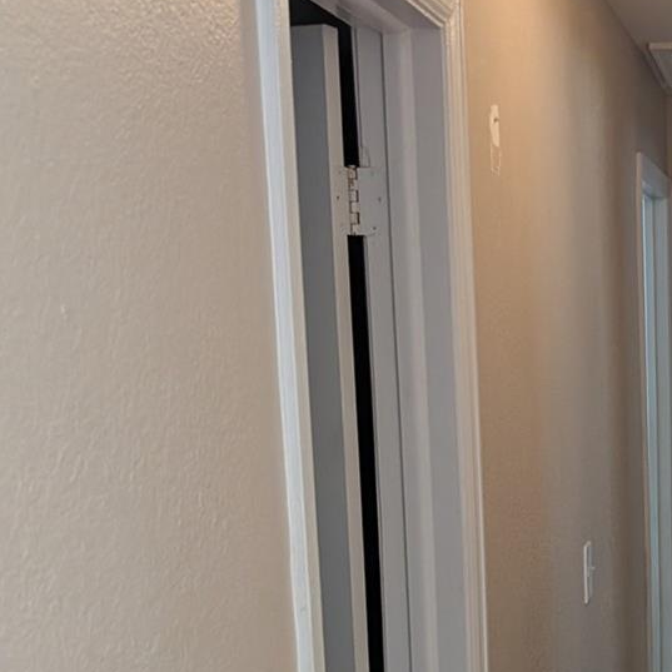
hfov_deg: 25.2
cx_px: 757
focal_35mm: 63
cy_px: 557
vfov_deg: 26.7
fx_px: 1384
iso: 691
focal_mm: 6.9
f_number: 1.68
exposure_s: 1/120
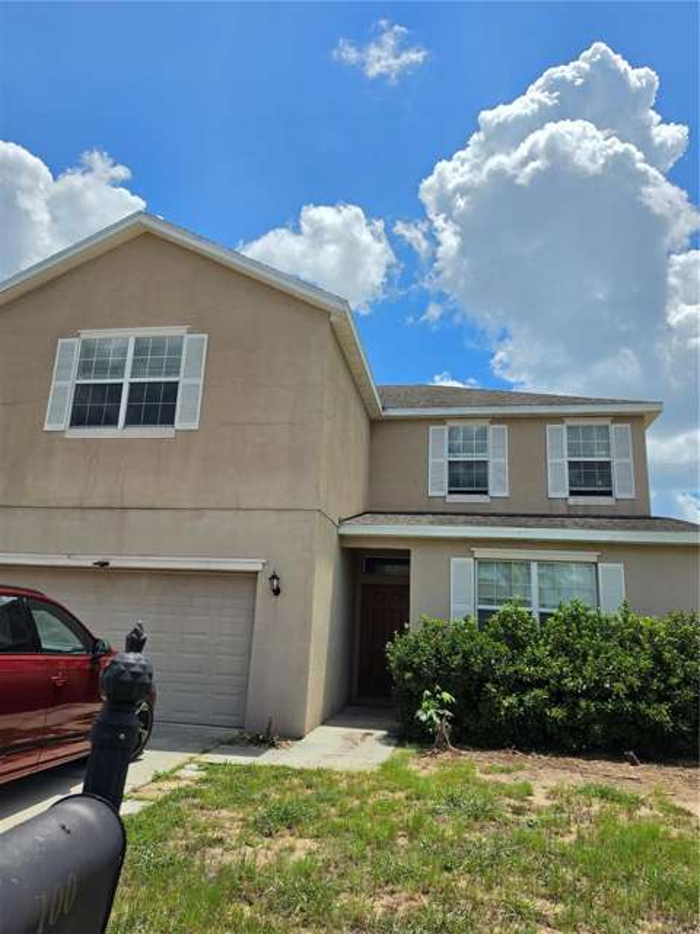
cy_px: 467
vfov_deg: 73.9
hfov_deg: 58.9
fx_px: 620
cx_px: 350
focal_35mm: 23
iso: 32
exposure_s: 1/7939
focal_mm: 6.5
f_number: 1.4
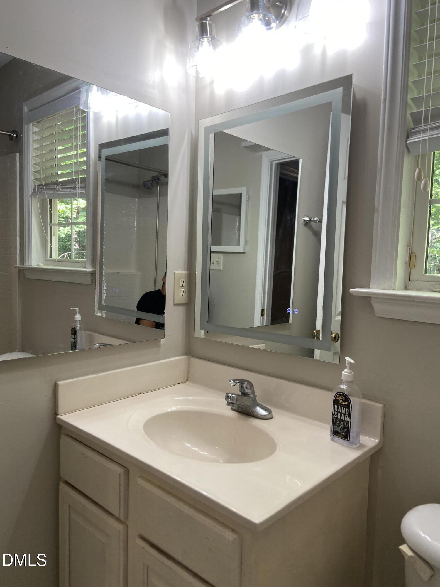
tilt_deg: -5.6
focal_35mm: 26
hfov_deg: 53.1
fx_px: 441
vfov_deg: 67.3
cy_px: 294
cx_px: 220
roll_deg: -0.7
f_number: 1.8
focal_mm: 4.25
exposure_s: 1/120
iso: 80
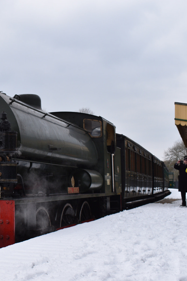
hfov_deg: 21.3
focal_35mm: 62
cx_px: 5
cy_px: 142
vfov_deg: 32.5
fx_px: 481
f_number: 8
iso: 320
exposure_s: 1/250
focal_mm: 27
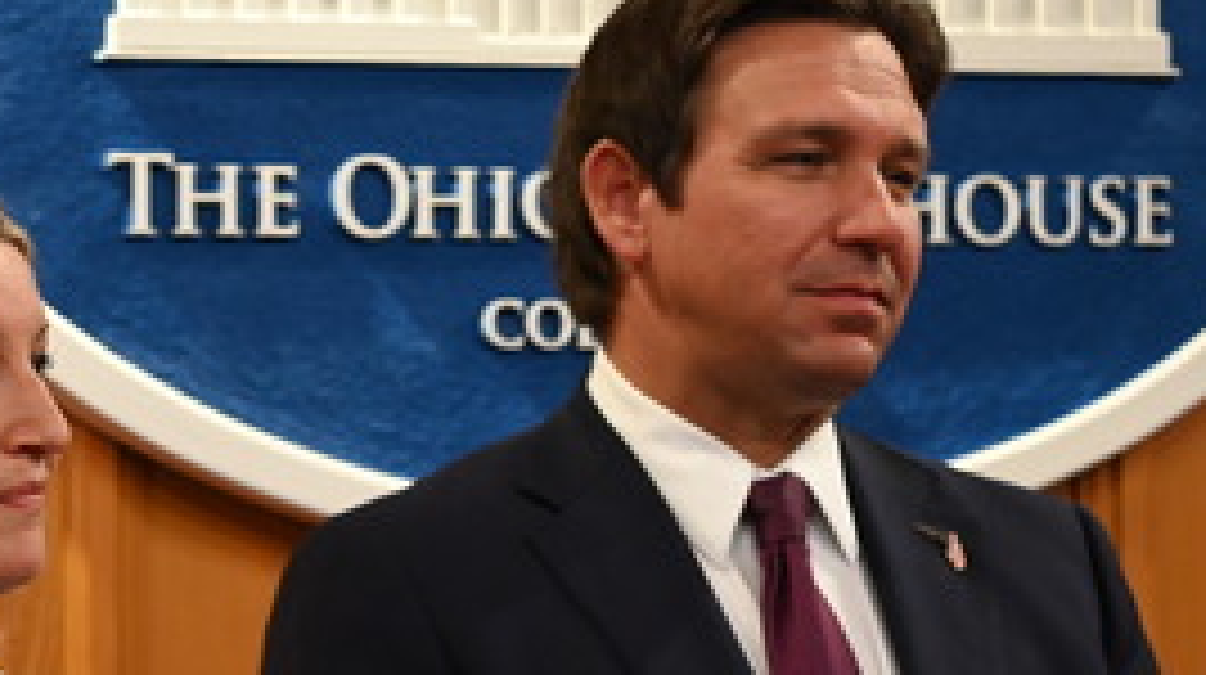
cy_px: 630
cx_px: 279
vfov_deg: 4.3
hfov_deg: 7.7
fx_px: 8911
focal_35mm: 279
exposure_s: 1/500
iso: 2500
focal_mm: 125
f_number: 4.8
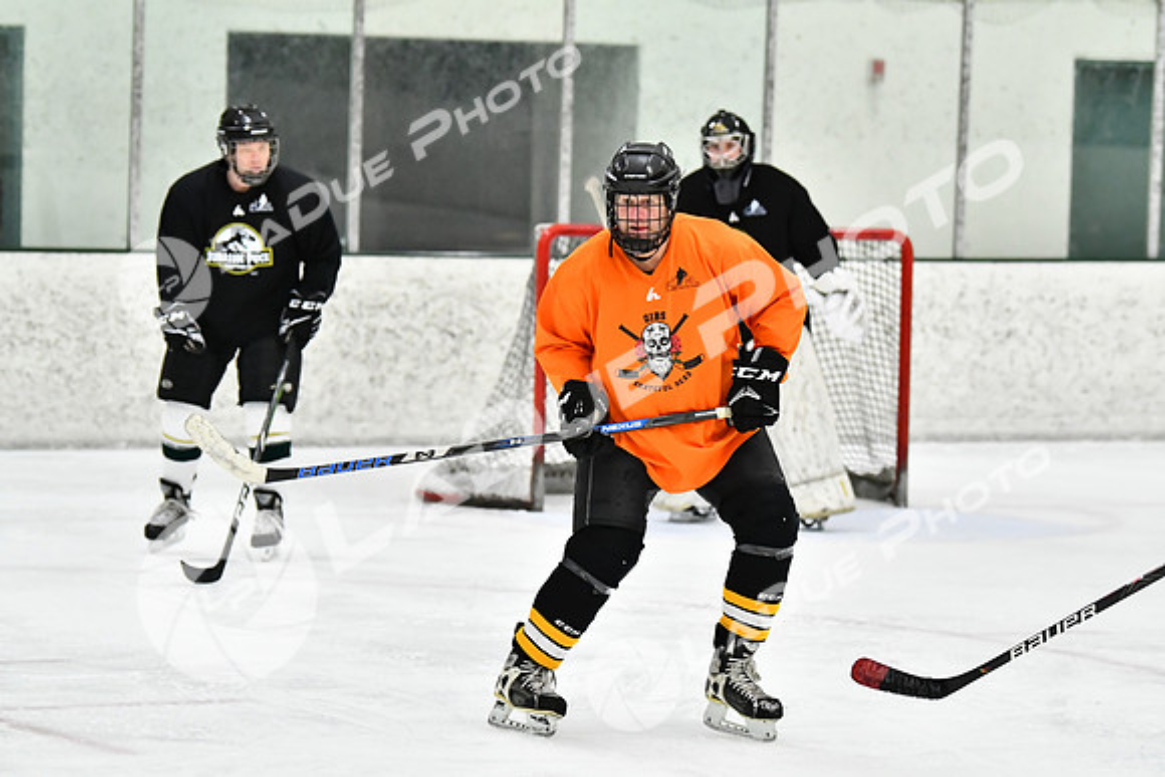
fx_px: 6069
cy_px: 388
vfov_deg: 7.3
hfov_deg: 11.0
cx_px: 582
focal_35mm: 188
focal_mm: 125
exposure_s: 1/1250
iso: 5000
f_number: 2.8
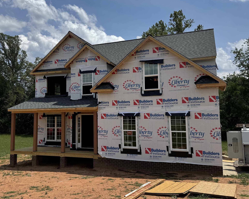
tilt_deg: +6.4
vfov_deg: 42.2
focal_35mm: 35
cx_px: 95
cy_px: 90
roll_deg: -0.2
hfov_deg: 51.0
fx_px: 258
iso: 80
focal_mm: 6.76
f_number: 1.78
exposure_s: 1/7937
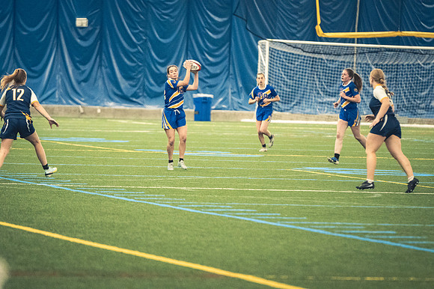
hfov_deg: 7.1
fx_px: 3518
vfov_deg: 4.7
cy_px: 144
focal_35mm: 292
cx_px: 217
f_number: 2.8
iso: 12800
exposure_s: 1/500
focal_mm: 195
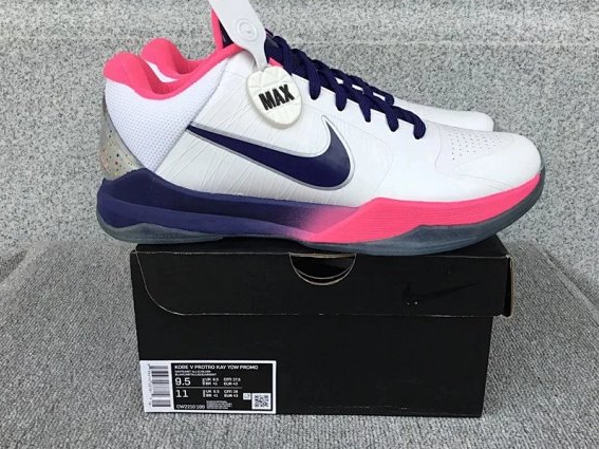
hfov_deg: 52.6
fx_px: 606
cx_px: 316
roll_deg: -0.3
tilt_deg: -18.8
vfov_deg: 40.7
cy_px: 206
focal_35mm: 35
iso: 25
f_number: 2.4
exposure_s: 1/350
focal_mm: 3.3
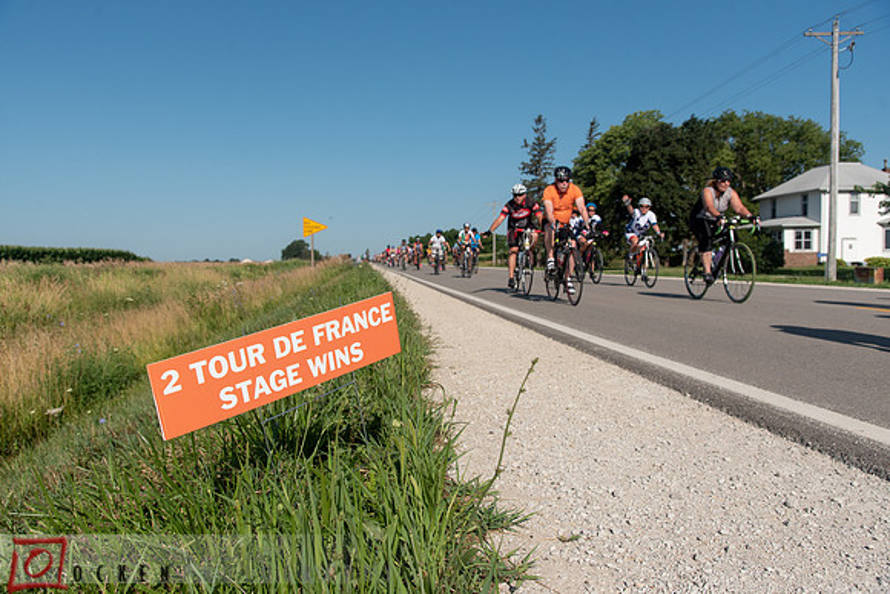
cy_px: 297
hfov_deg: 61.9
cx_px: 445
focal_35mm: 30
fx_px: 742
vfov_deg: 43.6
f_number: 6.3
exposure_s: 1/1600
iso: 200
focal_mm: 30
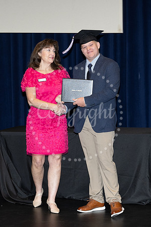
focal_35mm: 110
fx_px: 693
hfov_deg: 12.4
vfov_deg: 18.6
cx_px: 103
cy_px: 123
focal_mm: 62
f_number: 5
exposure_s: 1/125
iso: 1000
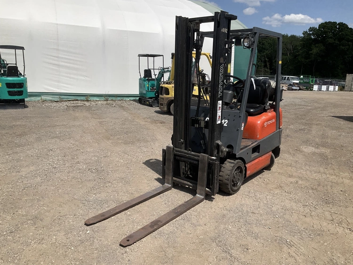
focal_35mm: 29
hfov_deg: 61.6
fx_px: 296
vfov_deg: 48.3
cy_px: 132
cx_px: 176
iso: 25
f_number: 1.8
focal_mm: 3
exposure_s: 1/3534
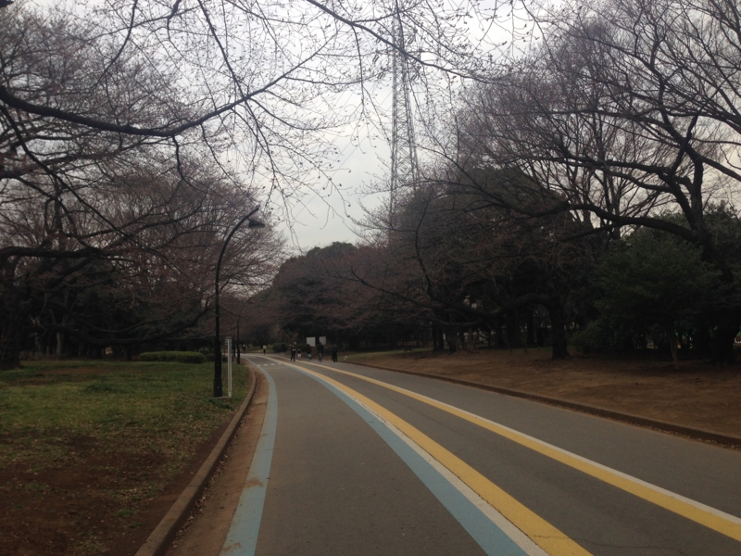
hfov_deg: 55.4
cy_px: 278
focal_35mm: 33
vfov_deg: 42.9
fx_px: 706
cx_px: 370
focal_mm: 4.12
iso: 50
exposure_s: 1/686
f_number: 2.4
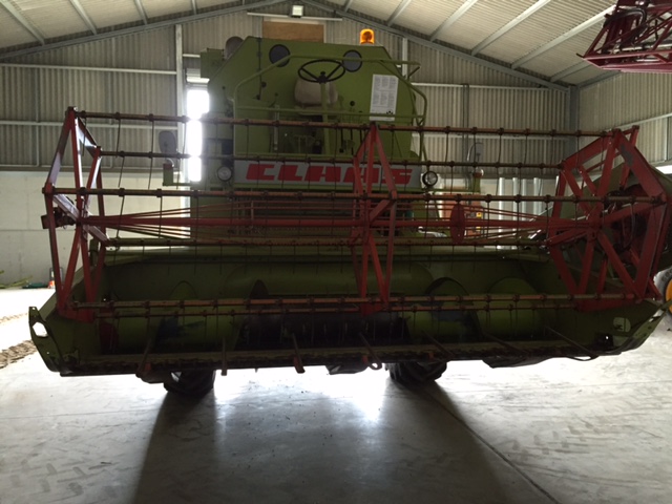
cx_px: 336
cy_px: 252
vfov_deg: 48.2
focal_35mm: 29
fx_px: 563
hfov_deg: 61.7
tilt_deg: -2.5
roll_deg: -1.1
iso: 250
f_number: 2.2
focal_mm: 4.15
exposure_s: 1/33
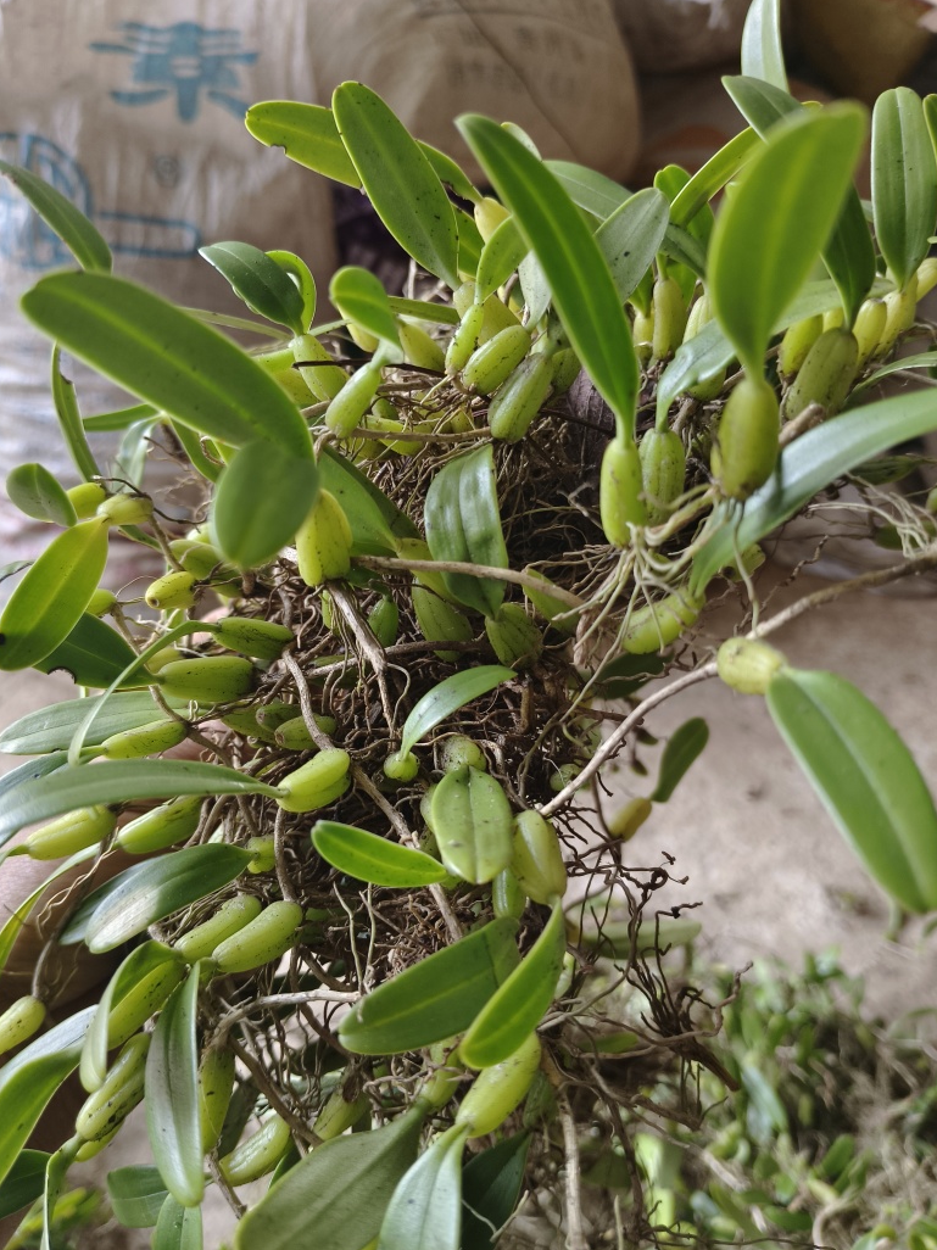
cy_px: 606
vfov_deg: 67.3
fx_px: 939
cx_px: 459
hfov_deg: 53.0
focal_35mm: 26
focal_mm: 4.84
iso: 485
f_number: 1.79
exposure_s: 1/50
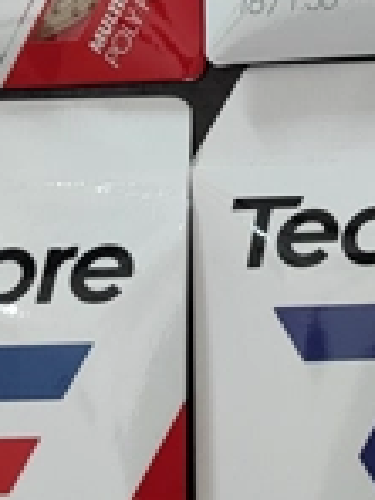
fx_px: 1574
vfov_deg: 17.2
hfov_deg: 13.2
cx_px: 444
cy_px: -108
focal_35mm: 109
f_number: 1.88
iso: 1106
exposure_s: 1/50
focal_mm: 5.59
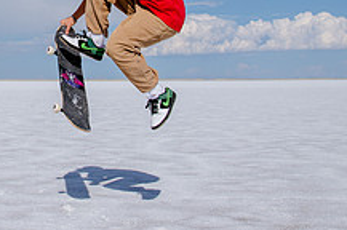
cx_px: 11
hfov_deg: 26.1
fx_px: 712
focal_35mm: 74
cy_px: -13
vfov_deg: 17.8
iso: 250
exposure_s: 1/1250
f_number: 10
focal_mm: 24
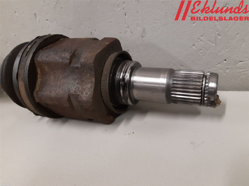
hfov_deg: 67.3
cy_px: 93
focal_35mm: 26
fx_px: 187
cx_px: 124
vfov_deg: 53.1
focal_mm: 3.93
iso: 200
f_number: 1.7
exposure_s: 1/50
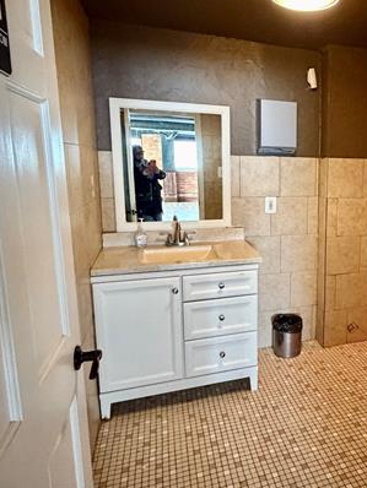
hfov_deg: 47.9
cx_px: 304
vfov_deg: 65.2
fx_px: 381
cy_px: 226
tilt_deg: -9.4
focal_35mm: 27
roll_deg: -1.4
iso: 1000
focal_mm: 2.22
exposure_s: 1/40
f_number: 2.2
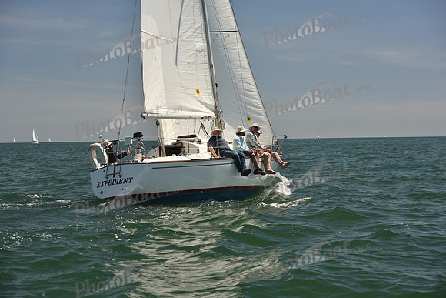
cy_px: 149
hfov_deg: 28.8
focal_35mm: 70
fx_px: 867
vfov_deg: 19.5
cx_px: 223
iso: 250
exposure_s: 1/800
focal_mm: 70
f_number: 5.6
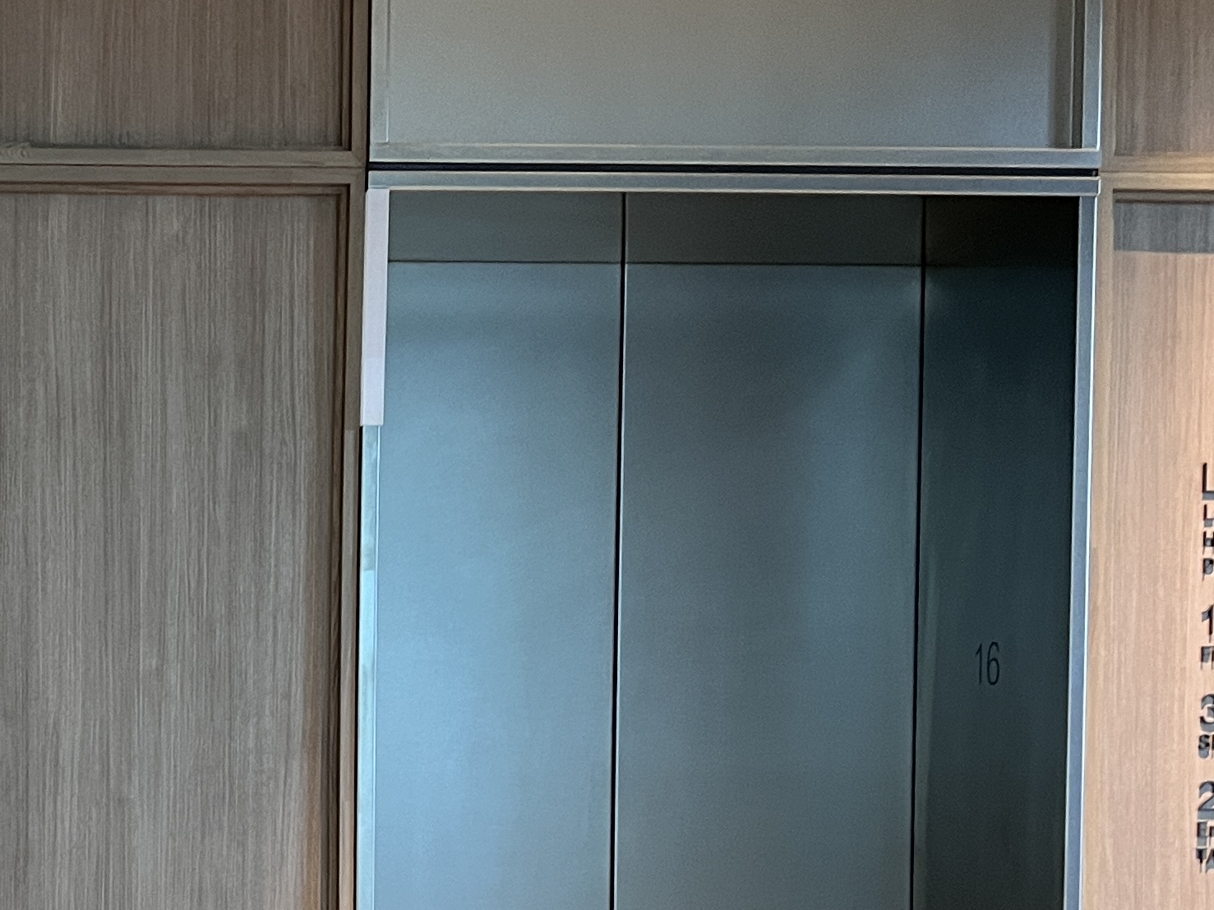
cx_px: -44
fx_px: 2489
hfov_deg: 25.8
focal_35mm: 71
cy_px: 773
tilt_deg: -1.7
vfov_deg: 20.4
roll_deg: -0.6
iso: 250
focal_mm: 5.7
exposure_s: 1/50
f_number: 1.5
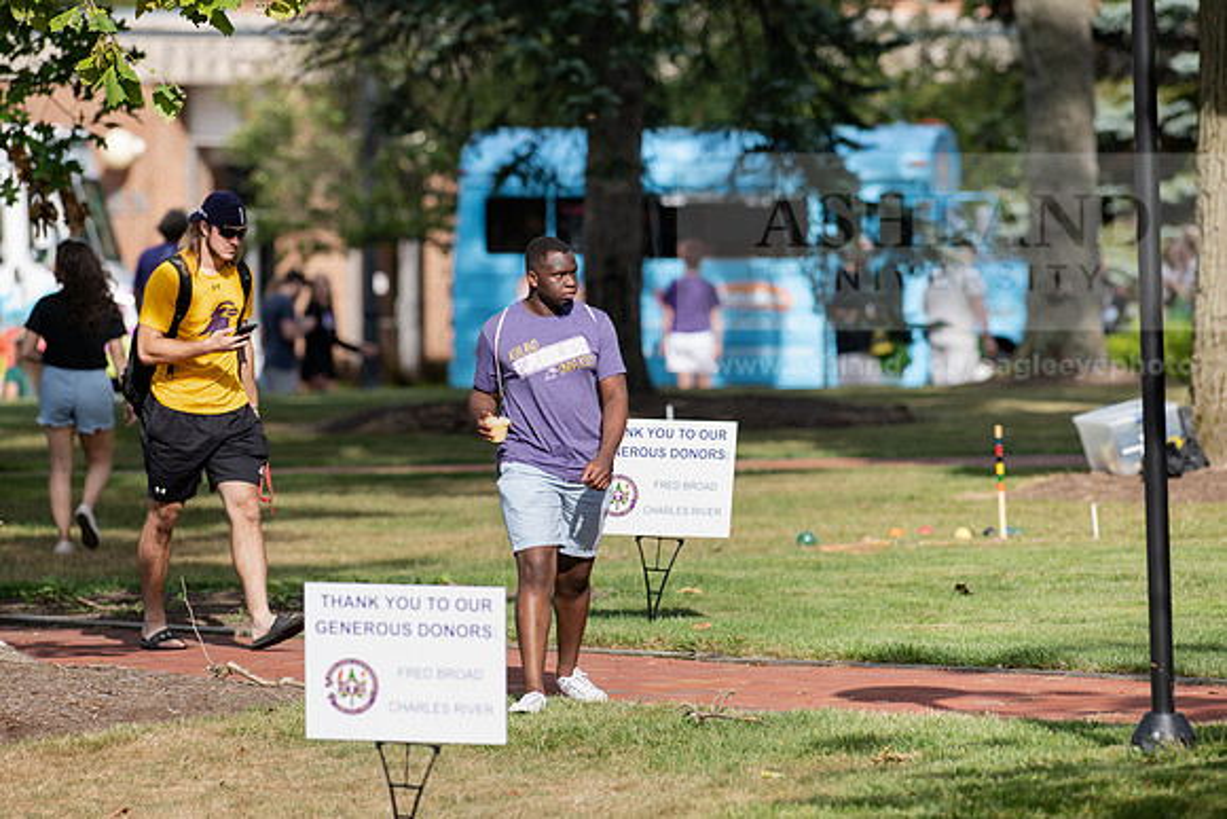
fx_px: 10227
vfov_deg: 4.6
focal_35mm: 300
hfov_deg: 6.9
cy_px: 410
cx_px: 614
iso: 100
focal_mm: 300
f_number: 4.5
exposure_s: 1/500
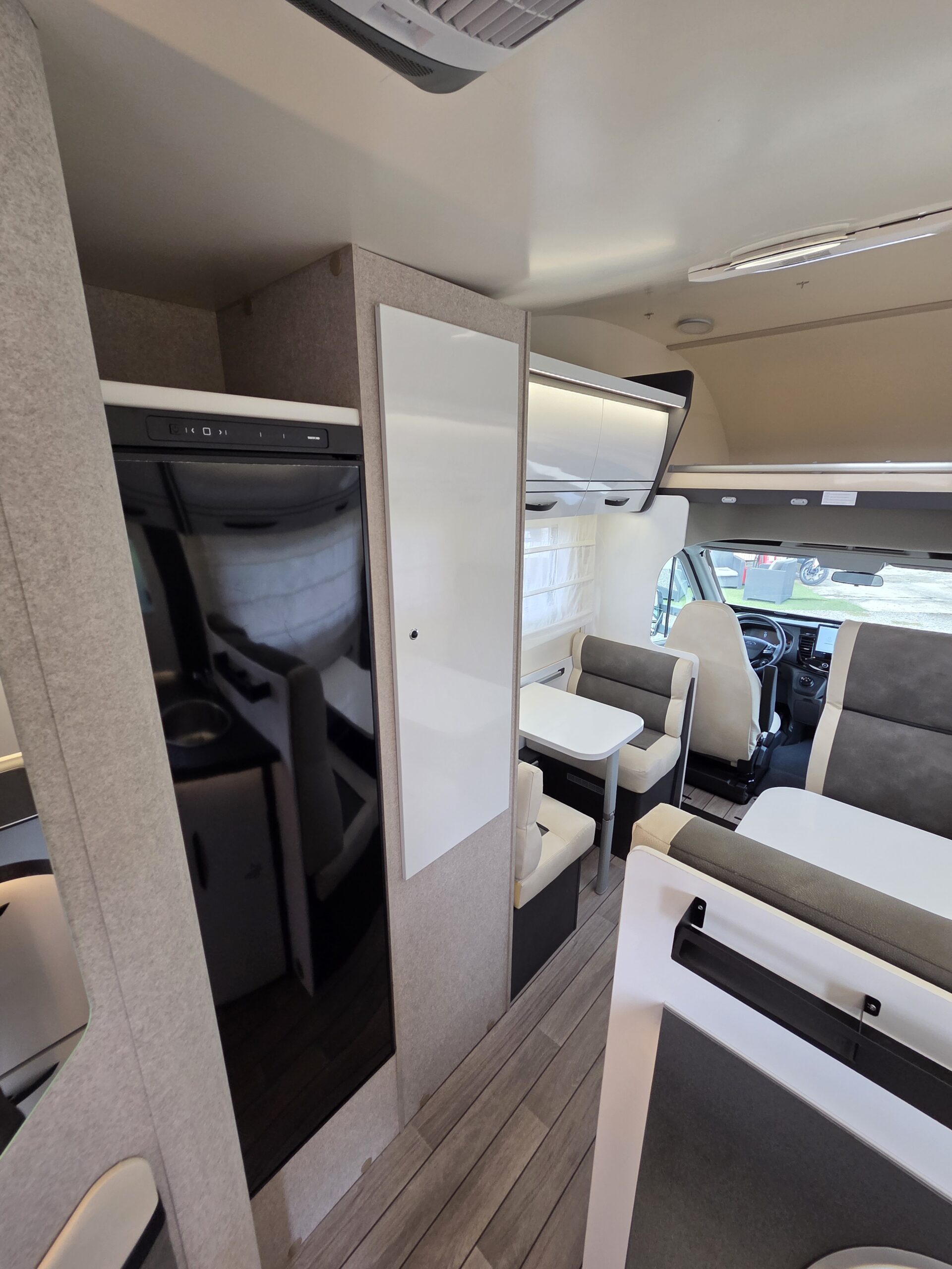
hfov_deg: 89.9
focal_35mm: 13
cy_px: 634
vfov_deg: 106.2
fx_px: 477
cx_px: 476
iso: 100
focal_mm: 2.2
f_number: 2.2
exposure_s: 1/100
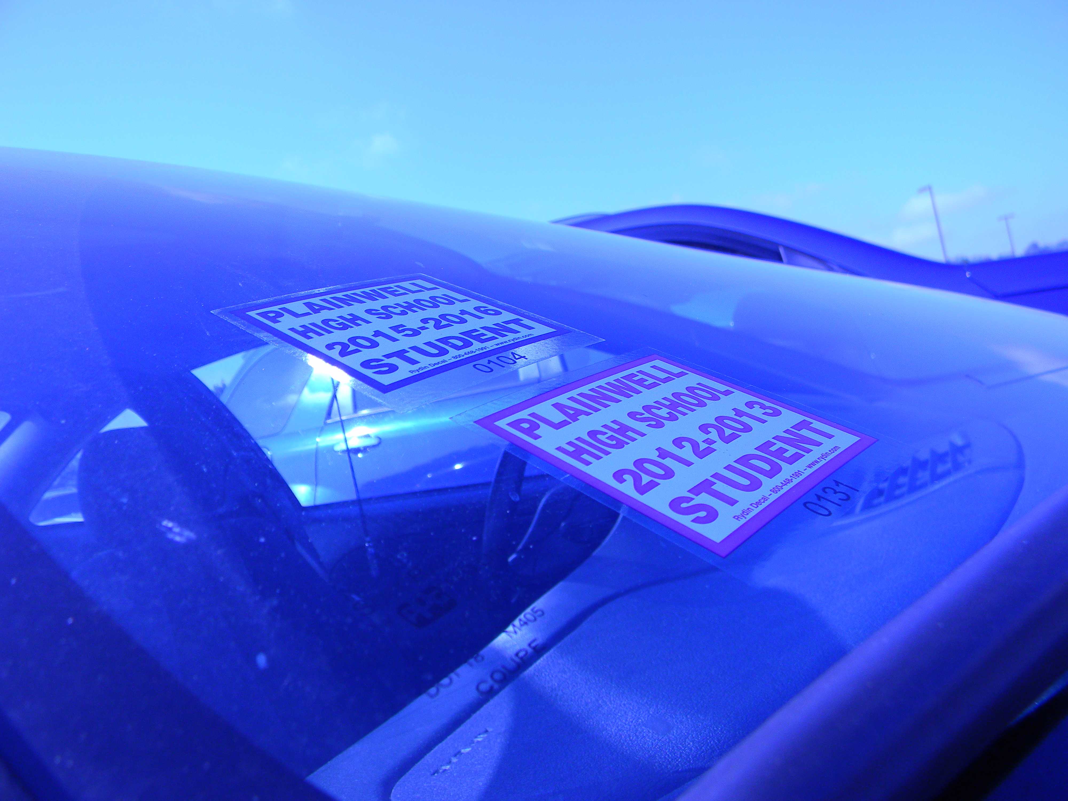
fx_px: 864
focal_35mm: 28
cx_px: 534
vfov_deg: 49.7
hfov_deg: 63.4
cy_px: 400
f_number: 3.5
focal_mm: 5
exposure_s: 1/458
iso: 80
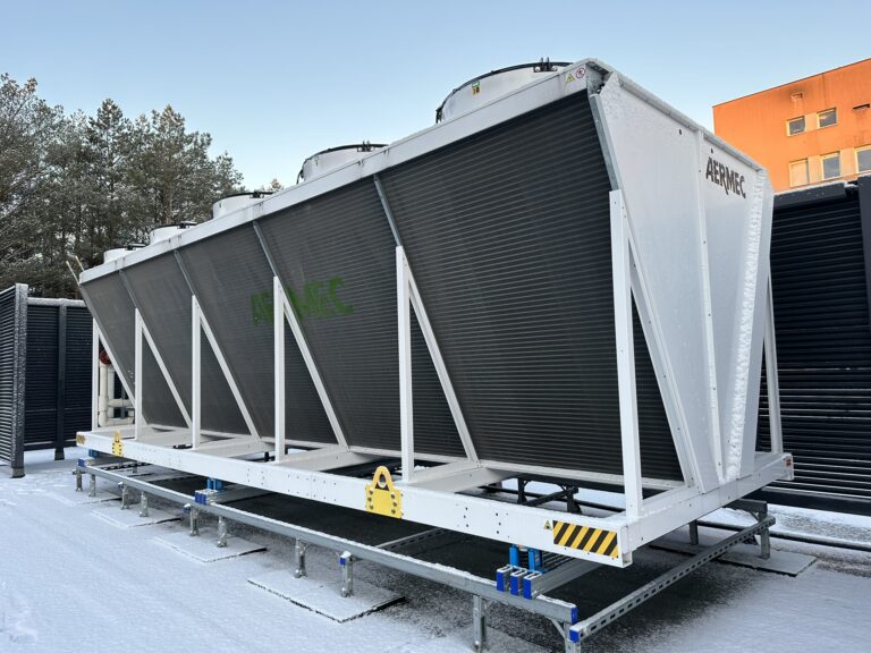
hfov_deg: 71.6
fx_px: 604
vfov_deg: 56.8
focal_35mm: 24
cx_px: 436
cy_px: 326
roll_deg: +1.8
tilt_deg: +4.4
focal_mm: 6.86
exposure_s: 1/205
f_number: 1.78
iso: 64
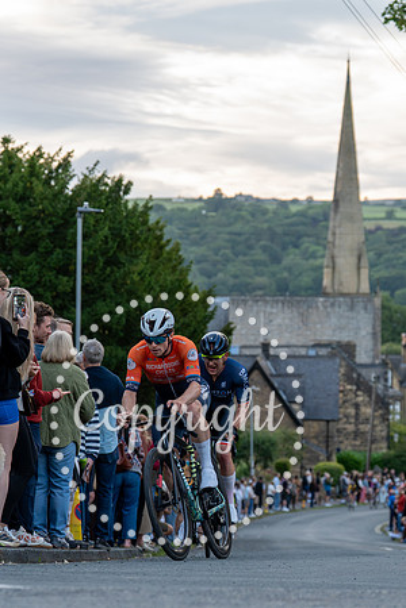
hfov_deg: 11.6
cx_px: 156
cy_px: 304
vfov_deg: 17.3
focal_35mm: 119
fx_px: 2004
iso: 1600
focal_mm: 79
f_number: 3.5
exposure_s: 1/800
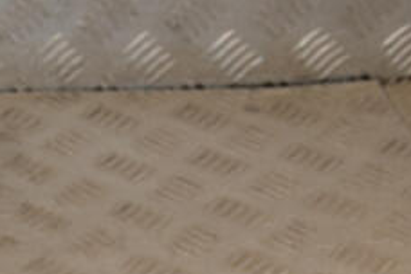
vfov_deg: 8.2
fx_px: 1895
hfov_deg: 12.1
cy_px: 243
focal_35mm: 166
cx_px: -65
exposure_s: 1/200
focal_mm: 42
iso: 800
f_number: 7.1
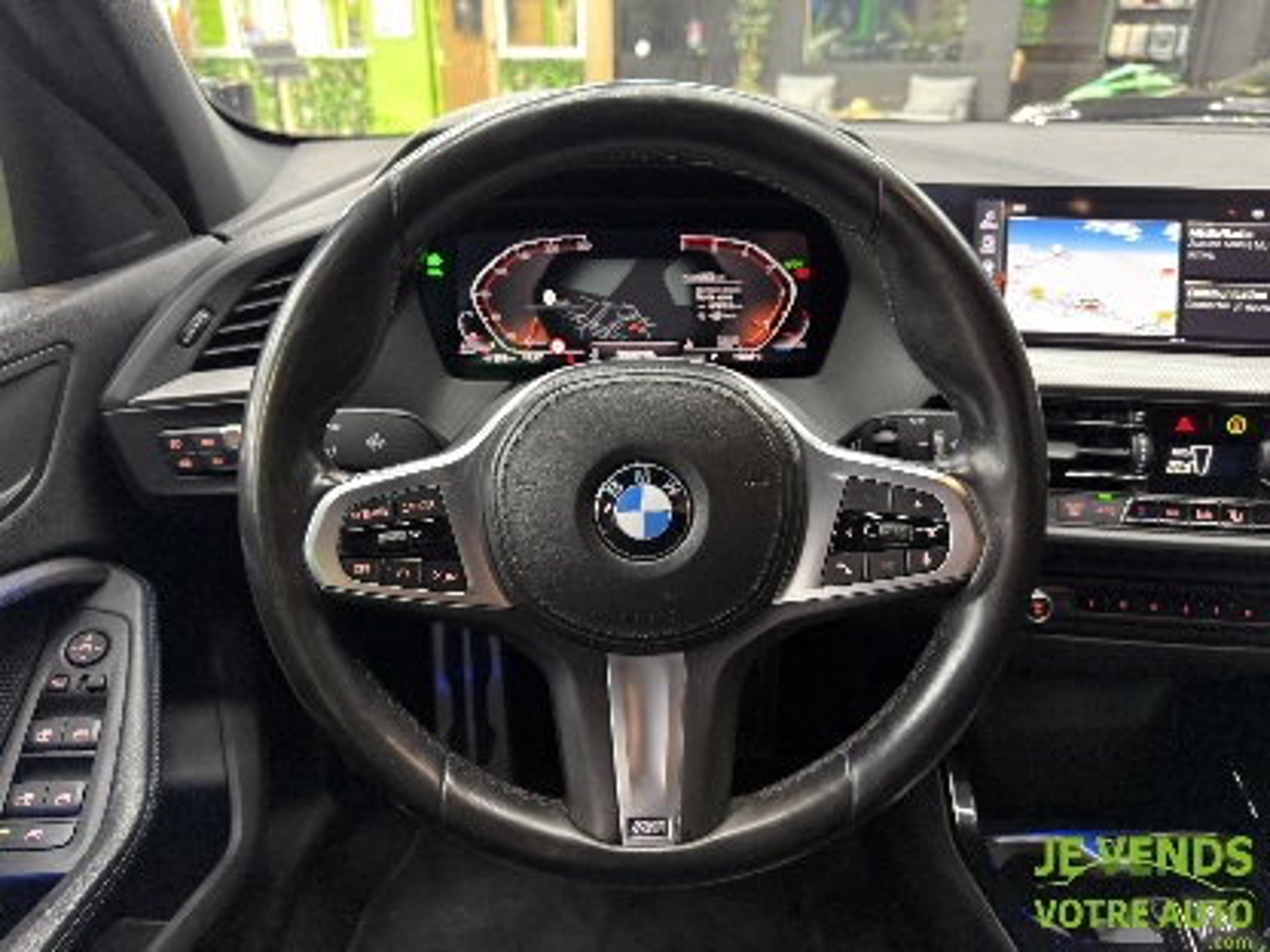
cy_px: 476
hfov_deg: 71.6
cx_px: 635
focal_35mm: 24
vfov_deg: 56.8
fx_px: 881
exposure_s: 1/29
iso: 640
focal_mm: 6.76
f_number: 1.78
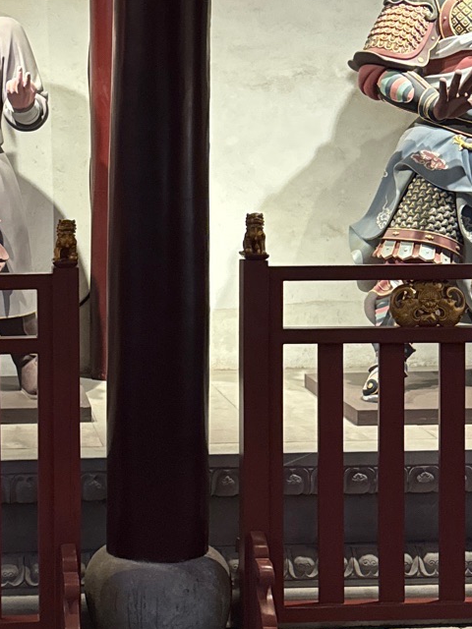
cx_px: 83
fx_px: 1364
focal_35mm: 75
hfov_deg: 19.4
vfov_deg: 25.8
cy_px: 209
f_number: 1.78
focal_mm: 6.86
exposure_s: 1/50
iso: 400
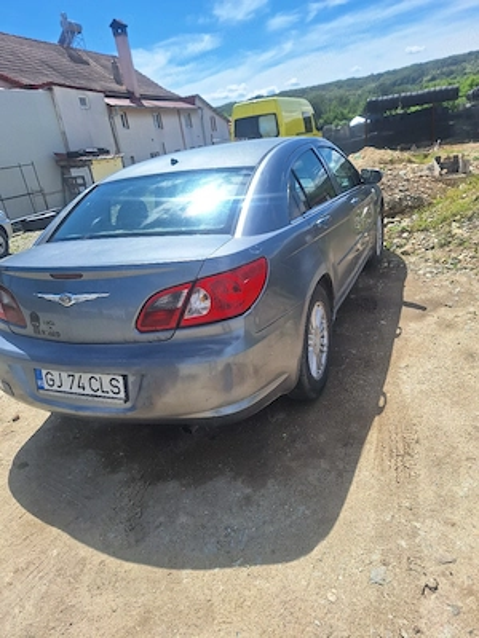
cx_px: 240
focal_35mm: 23
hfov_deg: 58.9
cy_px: 319
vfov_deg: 73.9
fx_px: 424
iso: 40
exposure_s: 1/5000
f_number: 1.8
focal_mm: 5.54
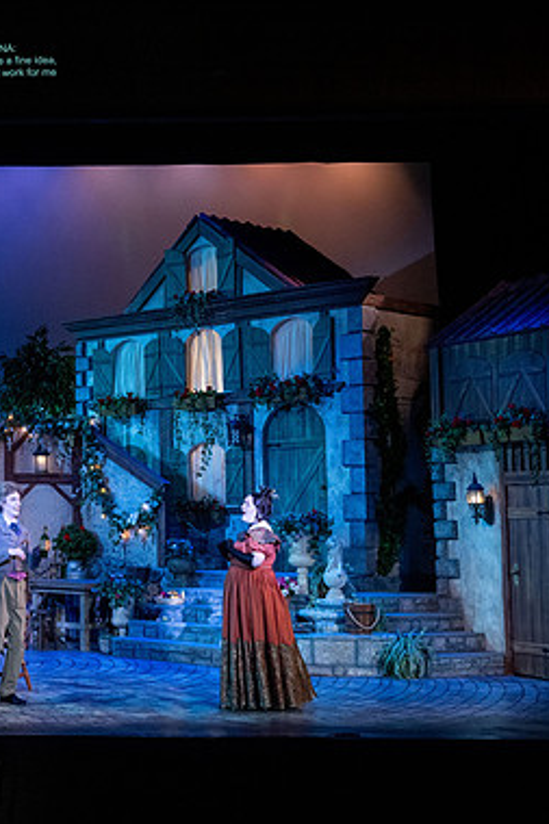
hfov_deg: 22.0
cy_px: 411
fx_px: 1328
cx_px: -61
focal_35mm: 58
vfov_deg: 34.5
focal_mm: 38
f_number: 6.3
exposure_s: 1/160
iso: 1600
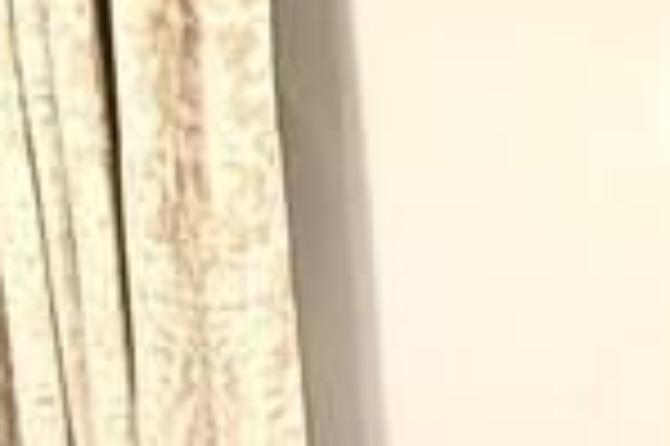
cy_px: 815
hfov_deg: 19.3
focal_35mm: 100
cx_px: 805
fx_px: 1859
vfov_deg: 12.4
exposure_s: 1/100
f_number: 2.2
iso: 200
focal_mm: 2.22
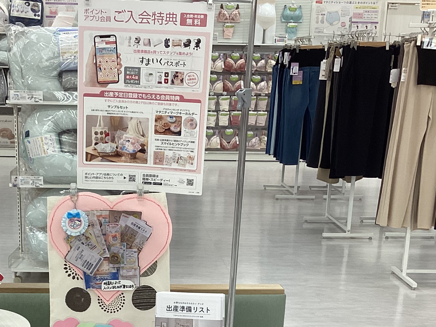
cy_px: 275
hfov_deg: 32.4
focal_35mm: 59
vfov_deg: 24.3
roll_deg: -1.9
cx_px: 143
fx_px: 743
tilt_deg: -15.2
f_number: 2.4
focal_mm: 3.3
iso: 50
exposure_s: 1/60
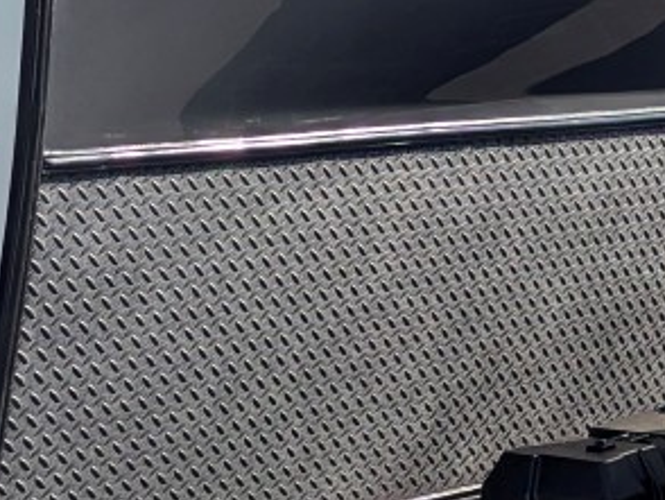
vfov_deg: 12.8
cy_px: -45
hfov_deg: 16.7
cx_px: -85
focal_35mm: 114
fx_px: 2192
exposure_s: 1/1689
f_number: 1.85
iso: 42
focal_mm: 6.81
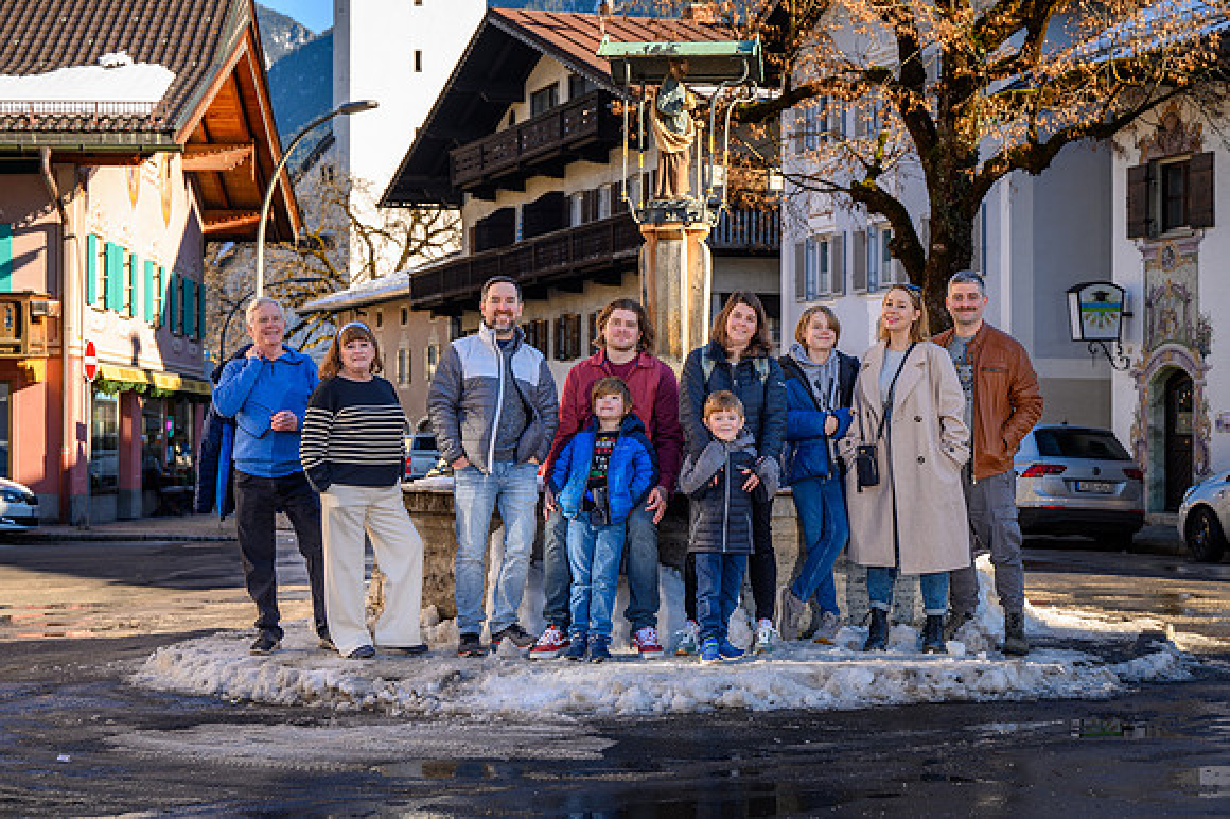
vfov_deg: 19.4
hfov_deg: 28.9
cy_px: 410
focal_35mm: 70
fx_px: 2390
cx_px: 615
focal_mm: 70
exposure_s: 1/200
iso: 125
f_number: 5.6
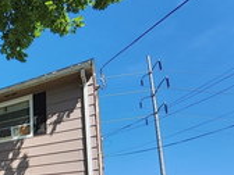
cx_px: -39
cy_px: 185
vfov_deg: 37.2
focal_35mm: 33
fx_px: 223
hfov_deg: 40.8
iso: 32
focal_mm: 1.13
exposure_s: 1/624
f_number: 2.2
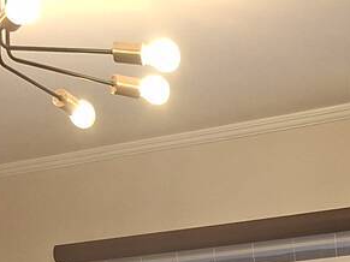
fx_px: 1152
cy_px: 648
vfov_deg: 10.8
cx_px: 450
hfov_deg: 16.4
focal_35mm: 114
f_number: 1.8
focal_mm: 5.54
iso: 200
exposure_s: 1/60
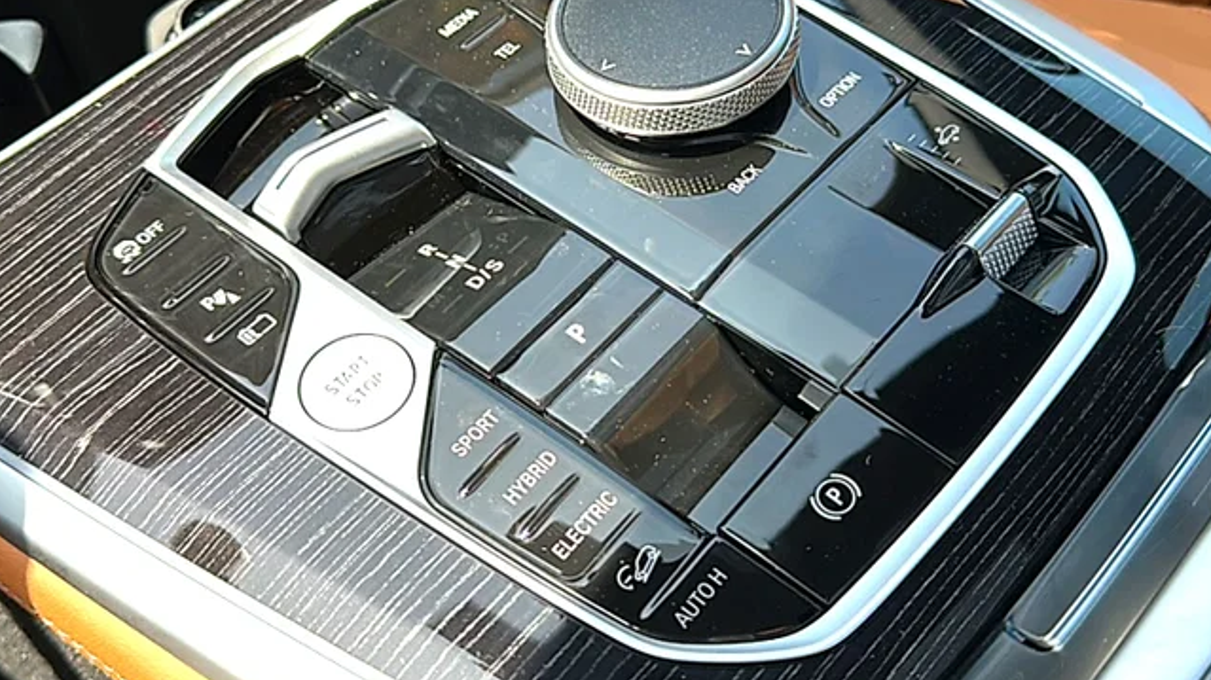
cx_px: 650
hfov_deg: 54.0
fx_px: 1188
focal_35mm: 37
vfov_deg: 31.8
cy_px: 247
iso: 80
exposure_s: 1/522
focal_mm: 6.86
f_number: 1.78
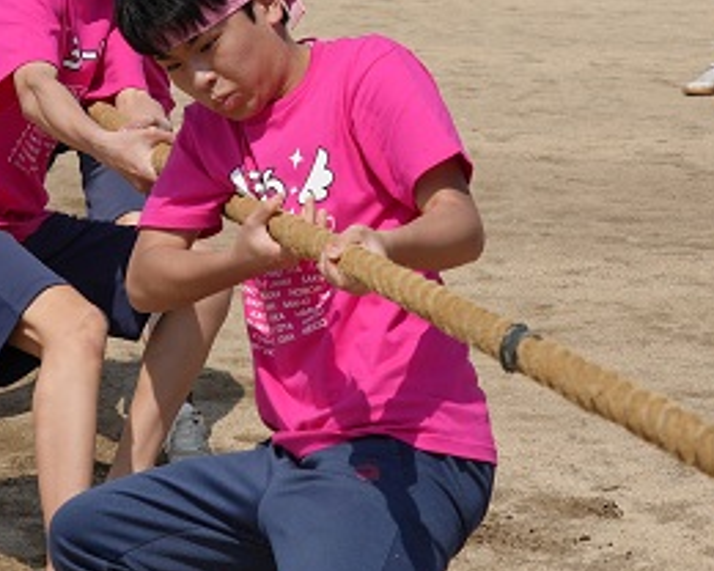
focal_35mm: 145
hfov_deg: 13.3
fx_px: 3064
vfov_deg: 10.6
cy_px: 148
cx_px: 283
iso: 100
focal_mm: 36
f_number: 4.5
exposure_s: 1/1600
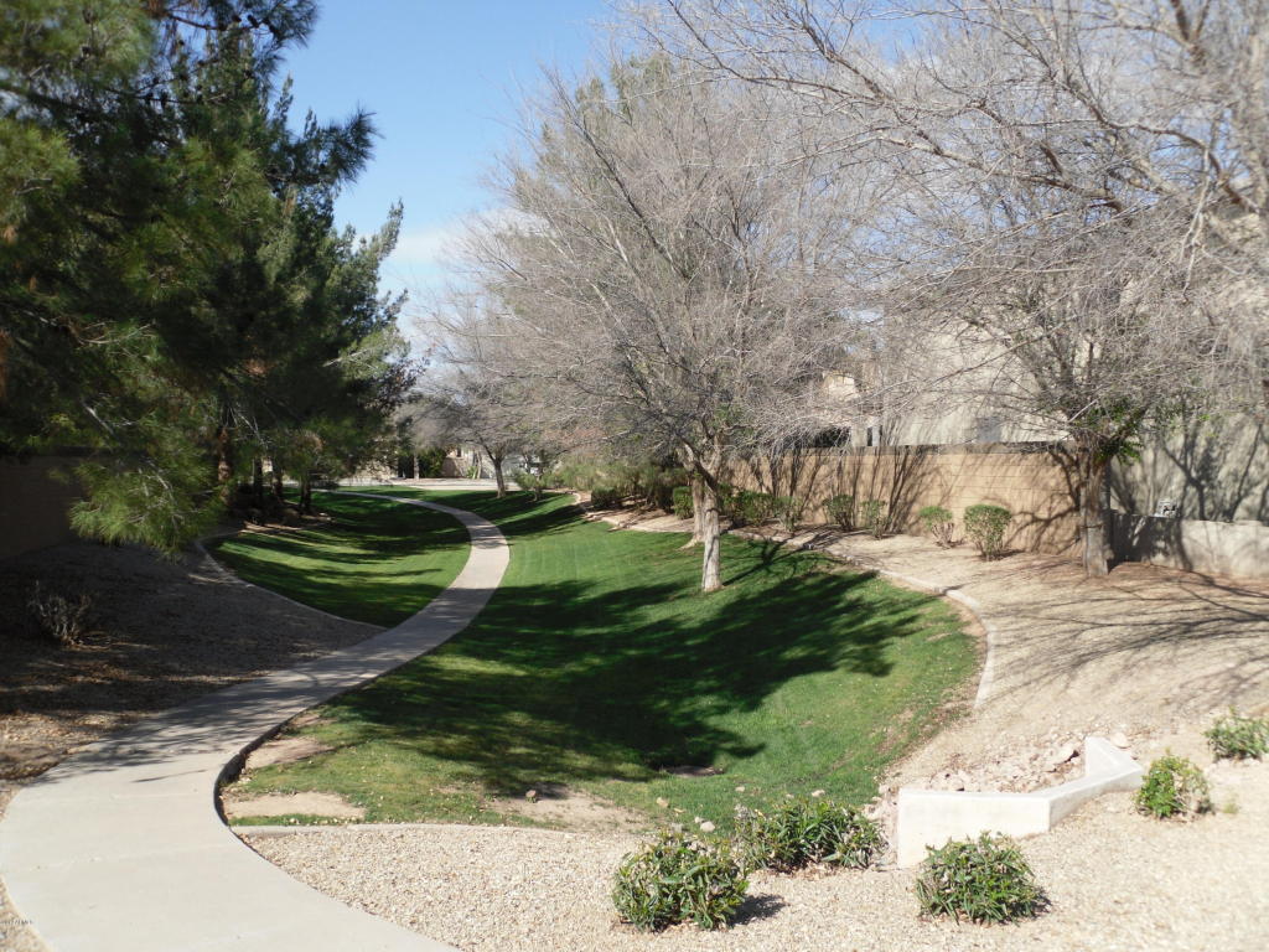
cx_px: 634
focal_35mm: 45
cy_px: 476
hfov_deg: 42.1
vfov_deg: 32.2
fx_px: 1650
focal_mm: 6.3
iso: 80
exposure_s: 1/122
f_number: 8.2
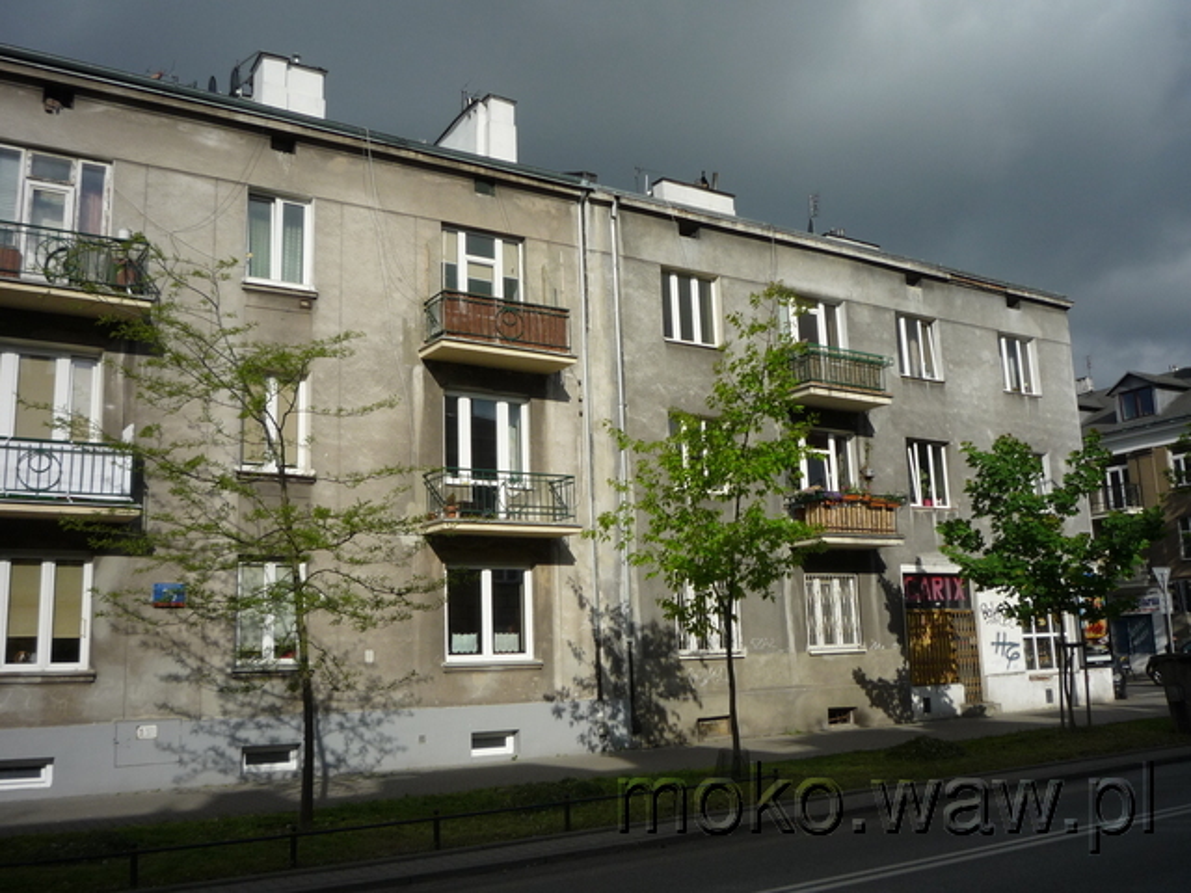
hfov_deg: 56.8
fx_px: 1101
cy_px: 446
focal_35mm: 32
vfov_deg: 44.2
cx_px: 596
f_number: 5.6
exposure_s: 1/640
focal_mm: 5.2
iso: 100
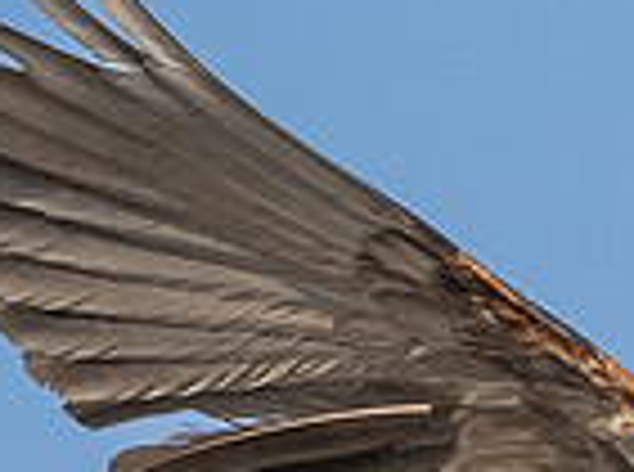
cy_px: 1210
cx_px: 1645
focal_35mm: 2644
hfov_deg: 0.8
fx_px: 48302
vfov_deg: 0.6
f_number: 4.5
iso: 200
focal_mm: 210
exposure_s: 1/2500
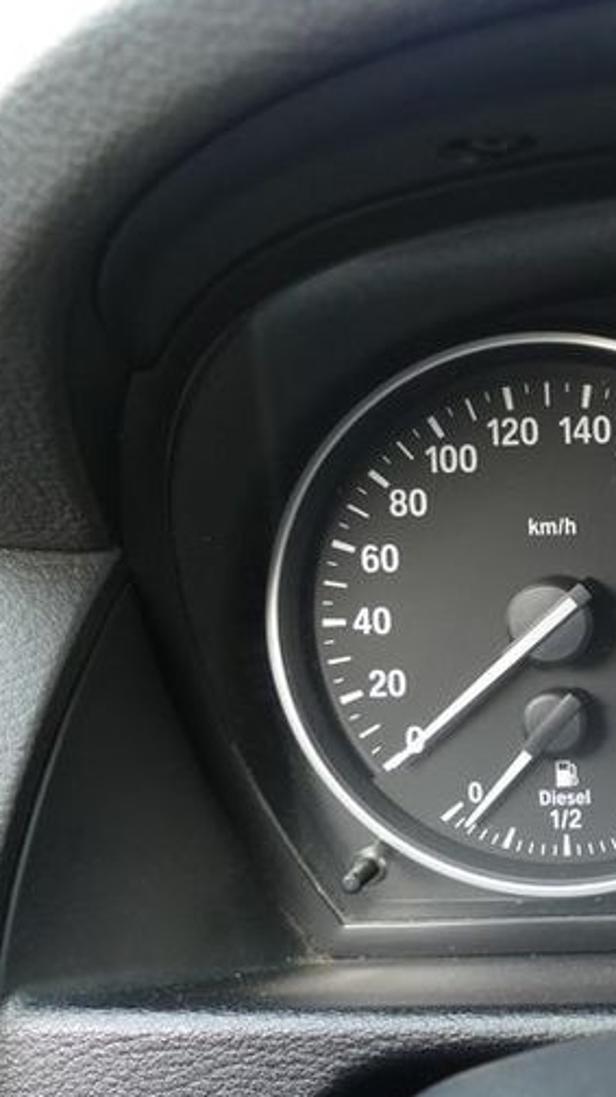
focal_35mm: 52
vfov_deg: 39.9
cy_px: 560
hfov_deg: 20.1
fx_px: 1512
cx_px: 899
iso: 500
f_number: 2.8
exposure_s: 1/60
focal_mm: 9.12
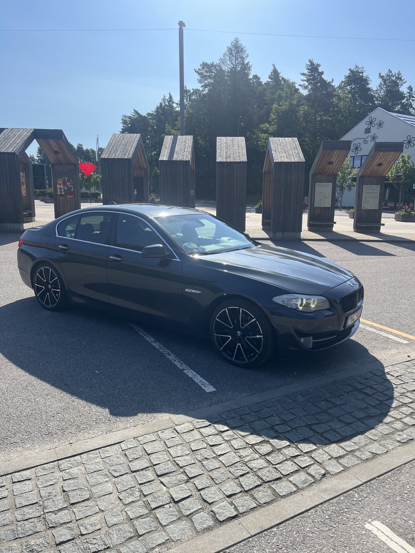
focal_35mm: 26
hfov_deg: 53.1
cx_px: 208
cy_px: 276
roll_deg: +0.1
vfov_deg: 67.3
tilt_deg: -10.3
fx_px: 416
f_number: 1.6
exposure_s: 1/3135
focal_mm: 5.1
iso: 50
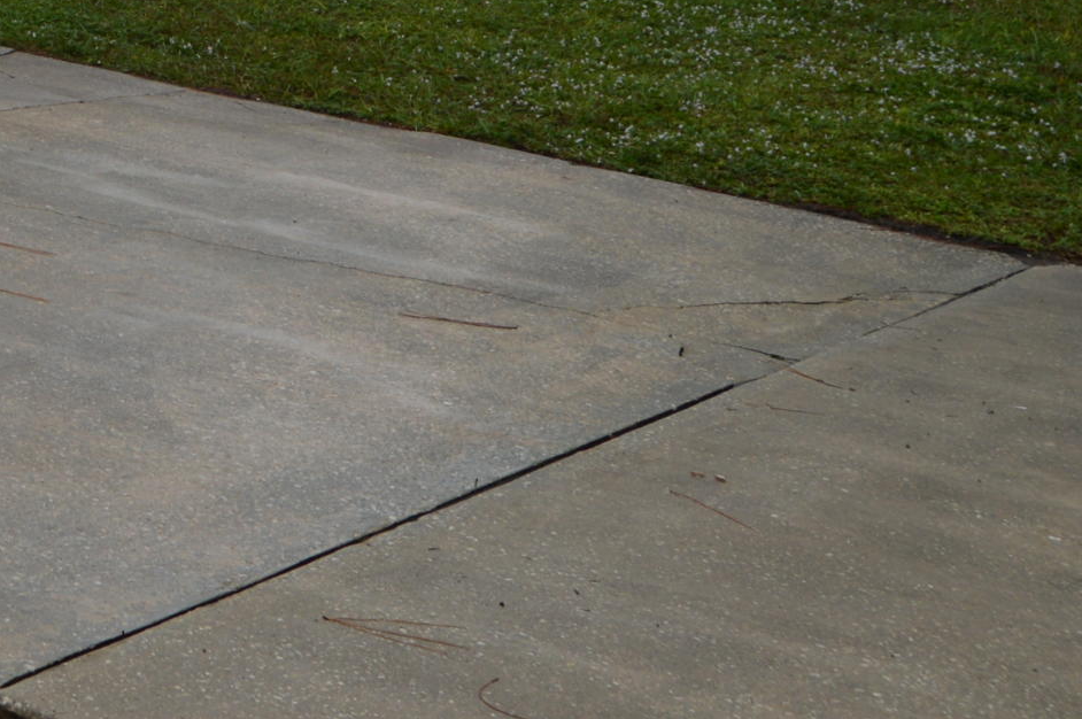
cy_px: -184
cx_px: -485
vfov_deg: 15.2
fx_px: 2582
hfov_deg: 20.6
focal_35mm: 86
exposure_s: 1/125
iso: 110
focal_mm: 18
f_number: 5.6
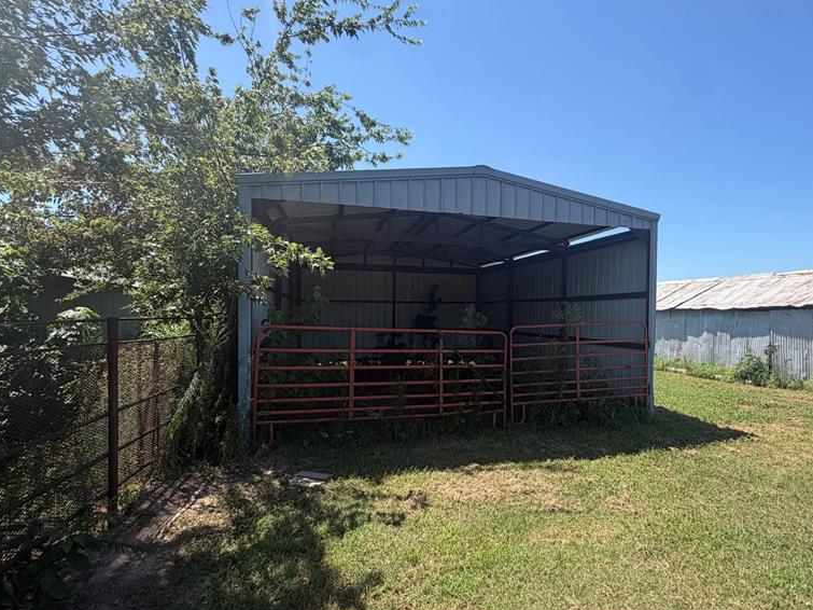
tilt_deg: +0.5
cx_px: 476
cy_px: 310
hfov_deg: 83.9
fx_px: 446
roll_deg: -0.5
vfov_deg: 68.7
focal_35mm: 19
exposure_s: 1/770
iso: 32
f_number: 2.2
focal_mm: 2.22
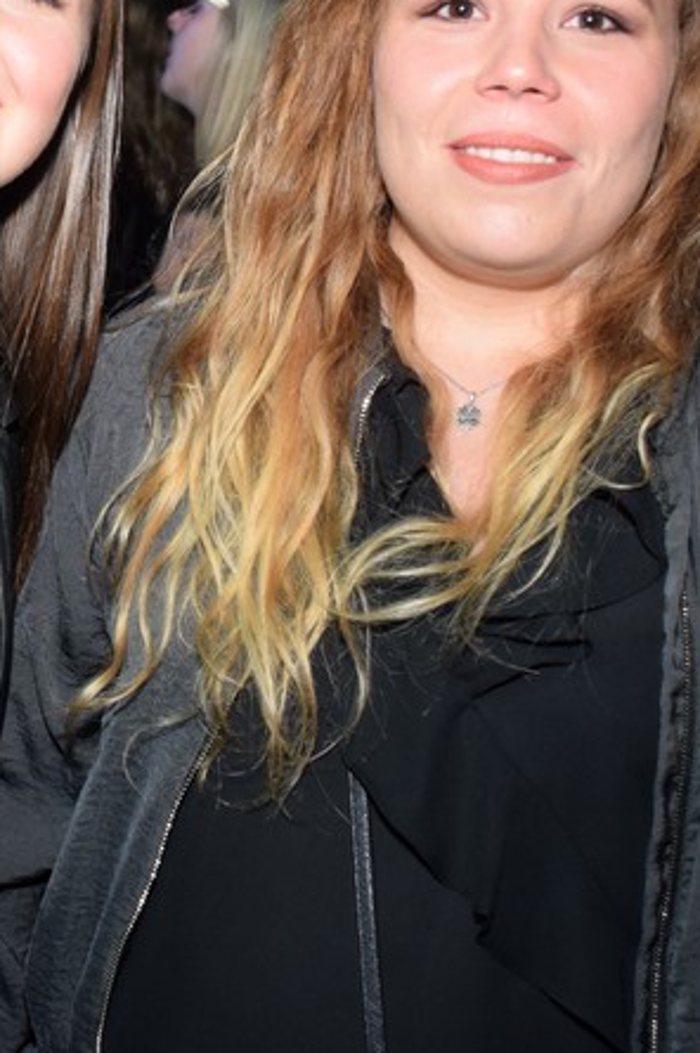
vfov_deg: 26.6
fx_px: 2220
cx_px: 14
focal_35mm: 76
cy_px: 451
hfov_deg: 17.5
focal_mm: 22
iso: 1000
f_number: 5
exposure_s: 1/8
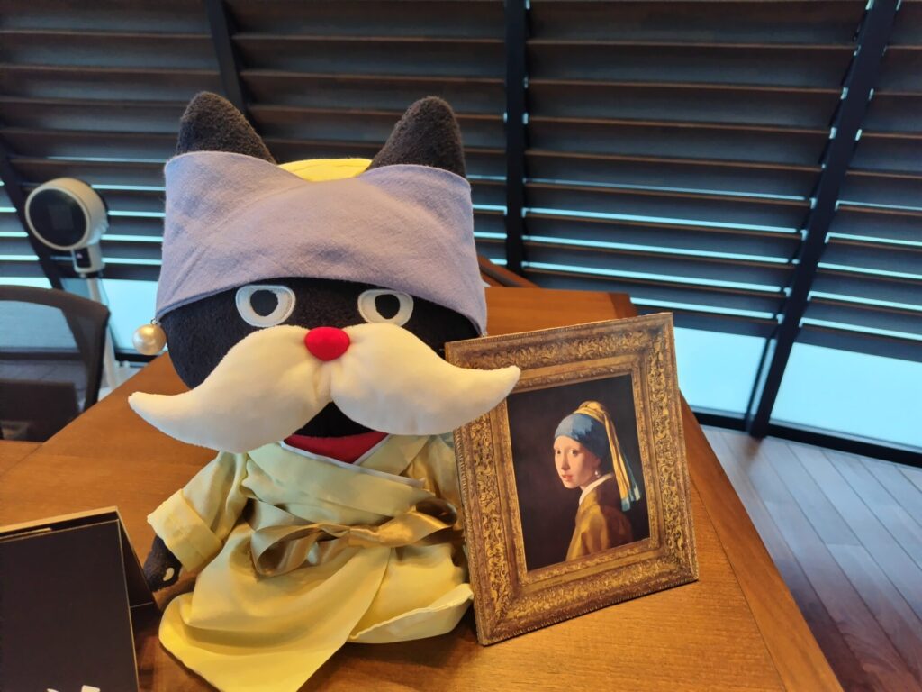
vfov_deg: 58.9
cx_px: 461
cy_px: 346
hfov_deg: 73.9
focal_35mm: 23
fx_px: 613
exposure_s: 1/120
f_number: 1.9
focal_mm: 5.5
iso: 766
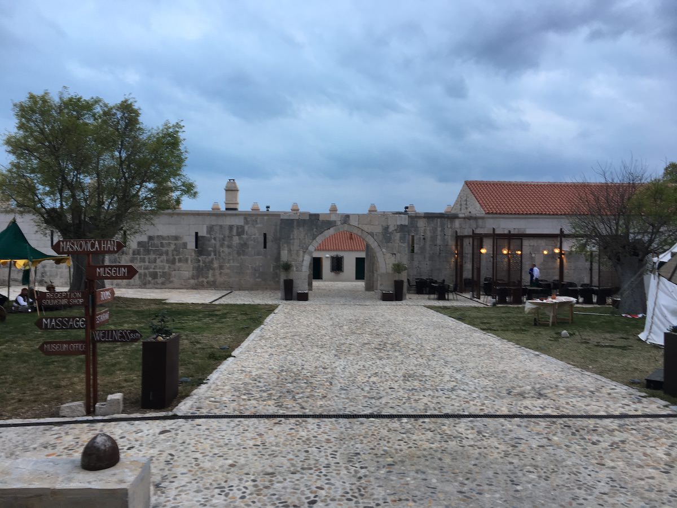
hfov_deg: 61.7
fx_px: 567
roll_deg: +0.2
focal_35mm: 29
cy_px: 254
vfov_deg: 48.2
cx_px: 338
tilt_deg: +0.0
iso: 32
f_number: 2.2
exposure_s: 1/50
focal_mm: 4.15
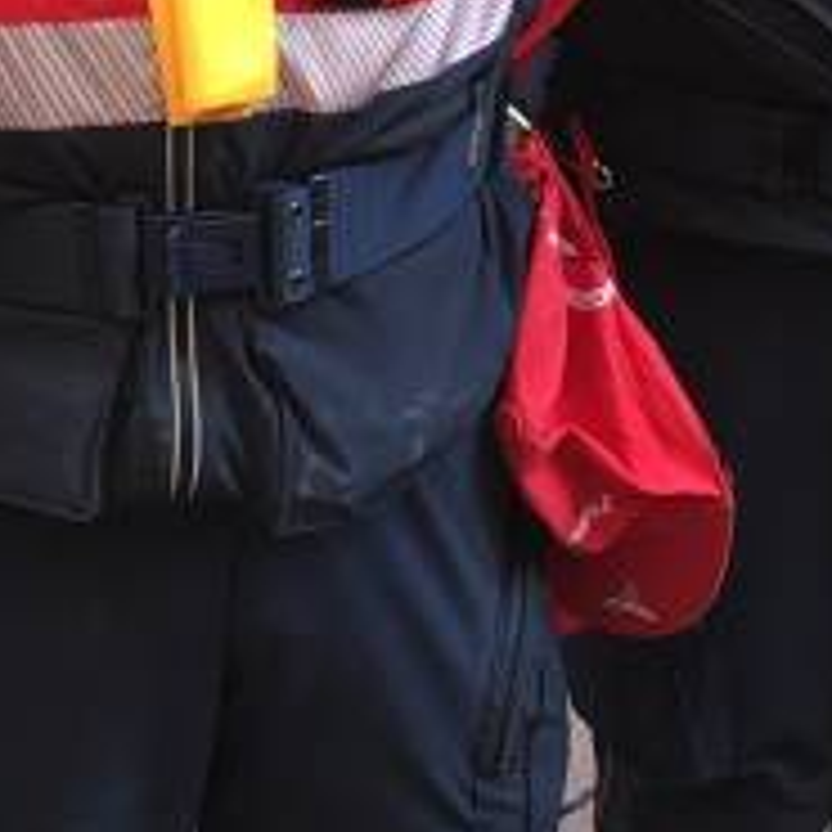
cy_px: -517
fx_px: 3861
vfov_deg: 11.6
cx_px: 747
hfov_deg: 12.2
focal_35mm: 142
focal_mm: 4.15
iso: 32
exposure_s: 1/100
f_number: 2.2
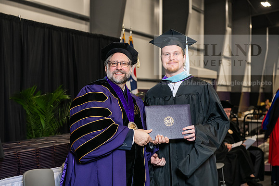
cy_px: 93
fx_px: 543
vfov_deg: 19.5
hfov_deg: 28.8
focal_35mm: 70
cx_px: 140
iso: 2000
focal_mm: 70
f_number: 5
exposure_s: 1/200
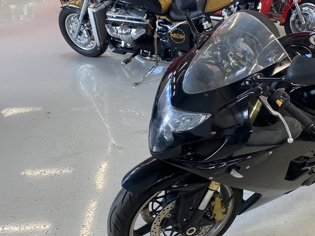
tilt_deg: -24.9
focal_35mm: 46
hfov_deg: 39.8
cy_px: 119
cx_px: 248
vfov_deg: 31.5
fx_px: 418
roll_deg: +0.9
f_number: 1.8
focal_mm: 4.25
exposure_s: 1/100
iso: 100
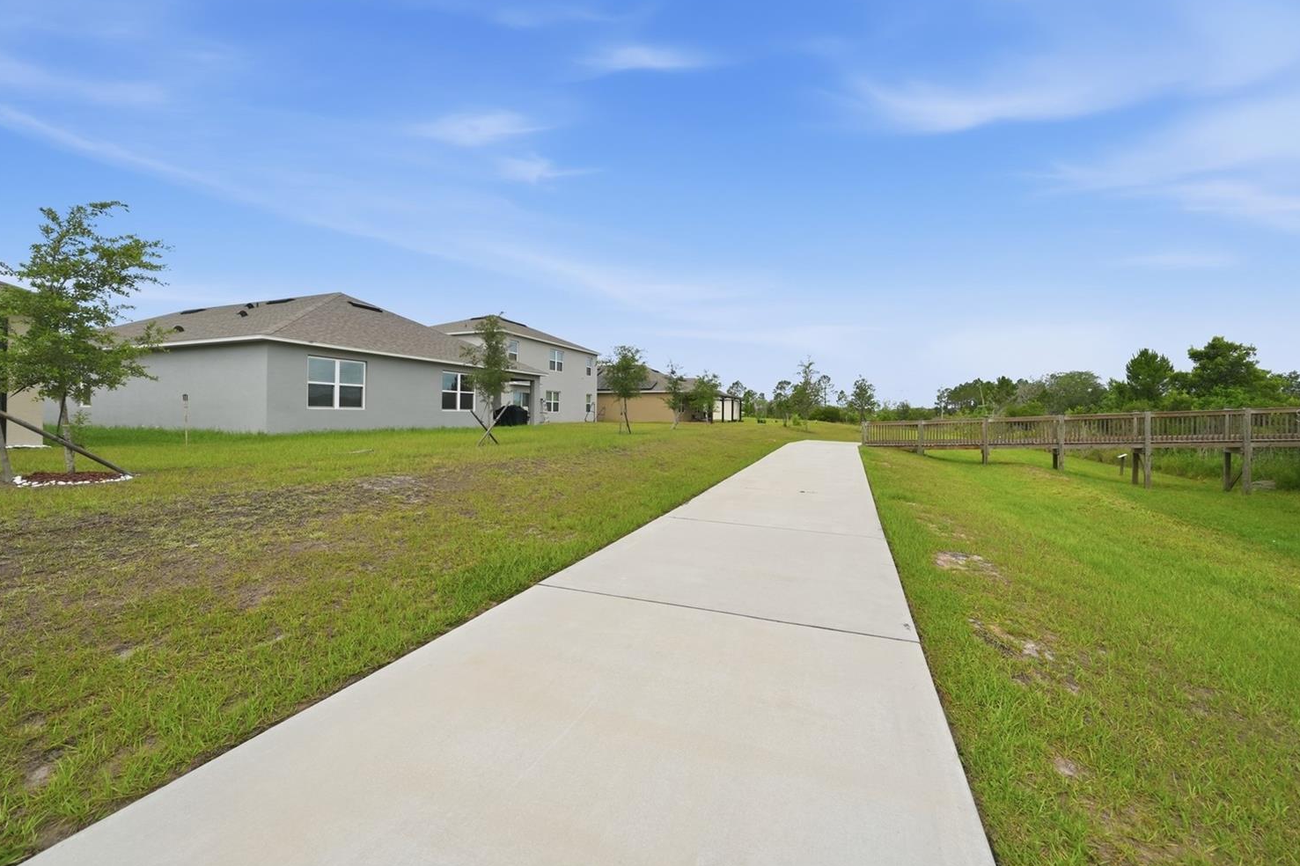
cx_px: 670
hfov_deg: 108.3
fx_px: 469
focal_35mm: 13
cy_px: 415
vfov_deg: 85.4
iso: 200
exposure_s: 1/1000
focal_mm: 12
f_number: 8
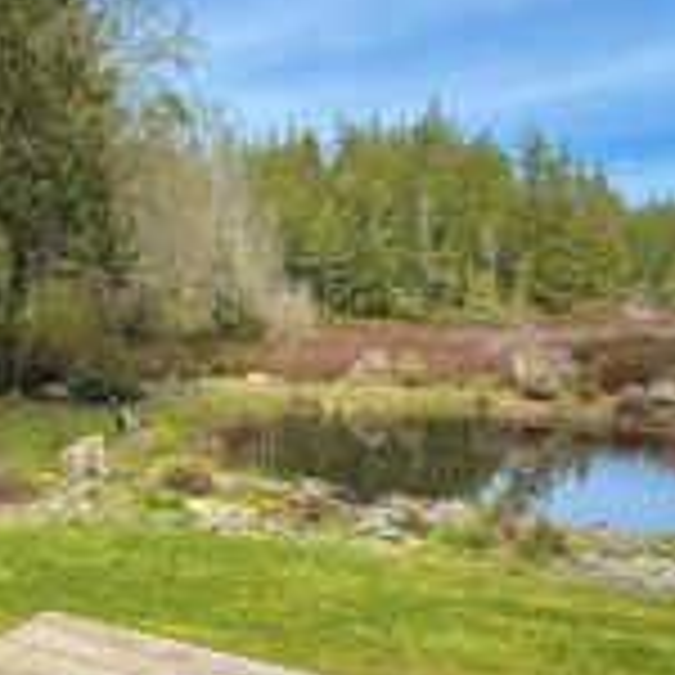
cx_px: 104
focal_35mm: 33
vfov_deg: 49.3
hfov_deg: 46.2
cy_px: 423
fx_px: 728
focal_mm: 2.22
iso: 64
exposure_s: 1/664
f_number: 2.2
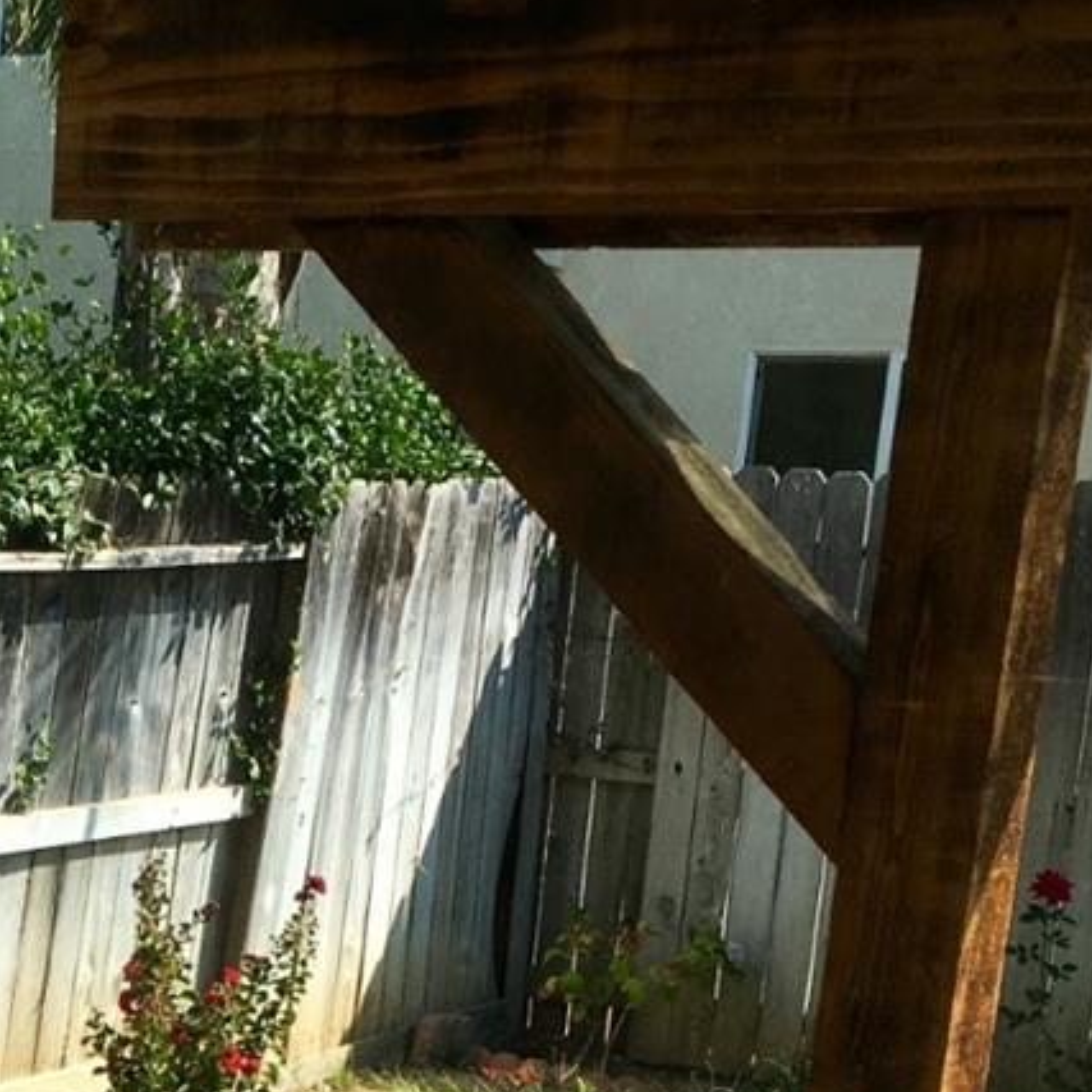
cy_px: 1335
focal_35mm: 90
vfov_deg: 18.2
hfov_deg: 18.6
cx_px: -92
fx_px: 3212
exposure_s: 1/927
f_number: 2.2
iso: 25
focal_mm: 4.15
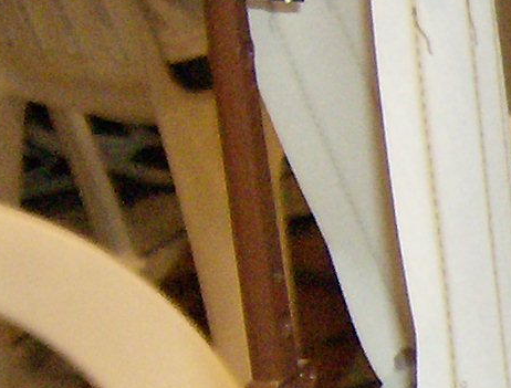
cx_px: 951
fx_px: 3233
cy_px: 772
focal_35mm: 218
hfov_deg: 8.6
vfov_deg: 6.7
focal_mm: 6
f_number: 2.8
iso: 200
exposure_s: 1/60
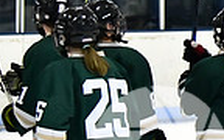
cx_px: 434
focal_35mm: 445
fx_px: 2717
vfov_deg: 2.9
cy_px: -4
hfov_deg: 4.7
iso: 8000
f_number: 2.8
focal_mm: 72
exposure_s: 1/1250
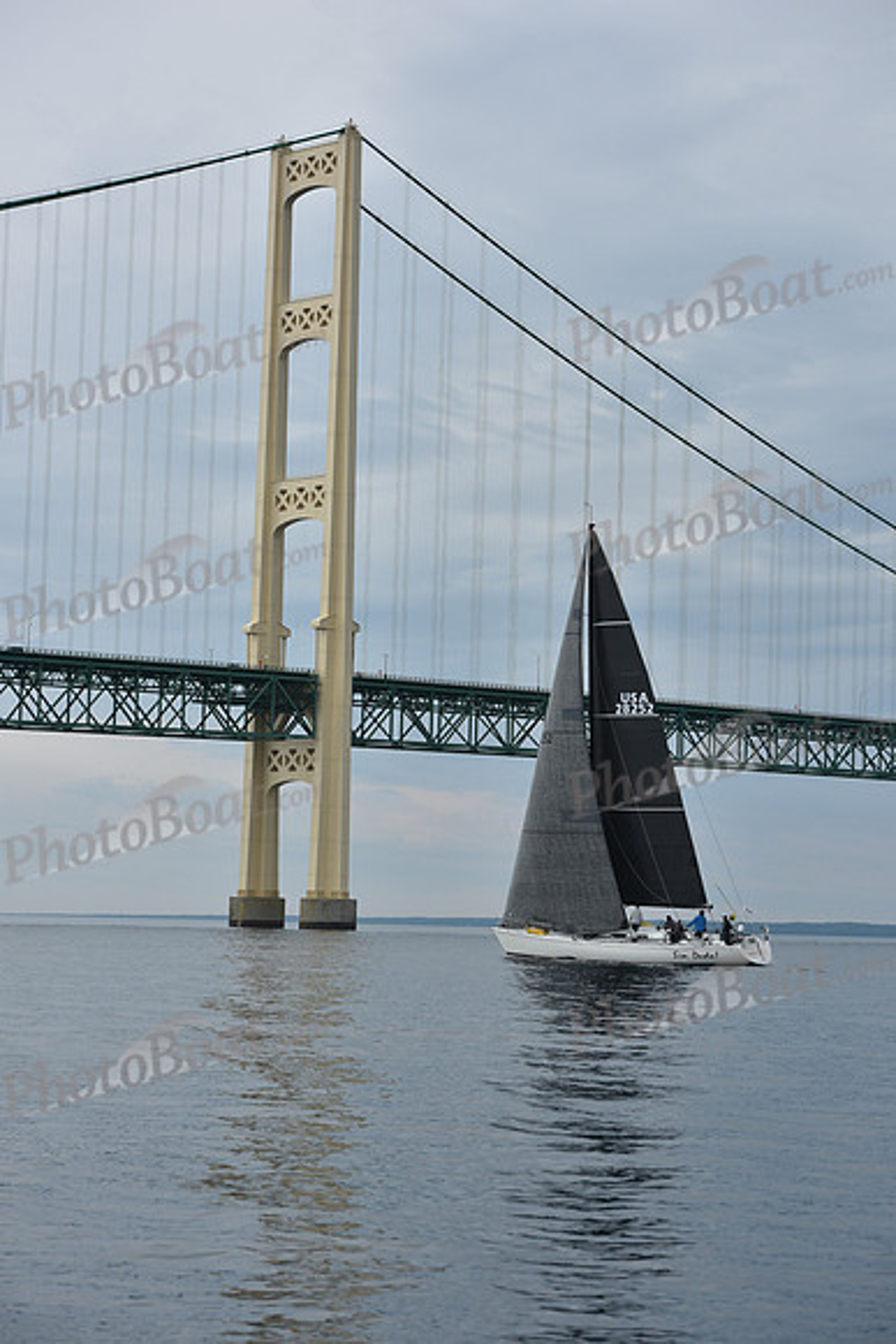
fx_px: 2985
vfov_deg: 25.4
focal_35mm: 80
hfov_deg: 17.1
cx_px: 448
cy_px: 672
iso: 250
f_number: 6.3
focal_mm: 80
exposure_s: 1/800
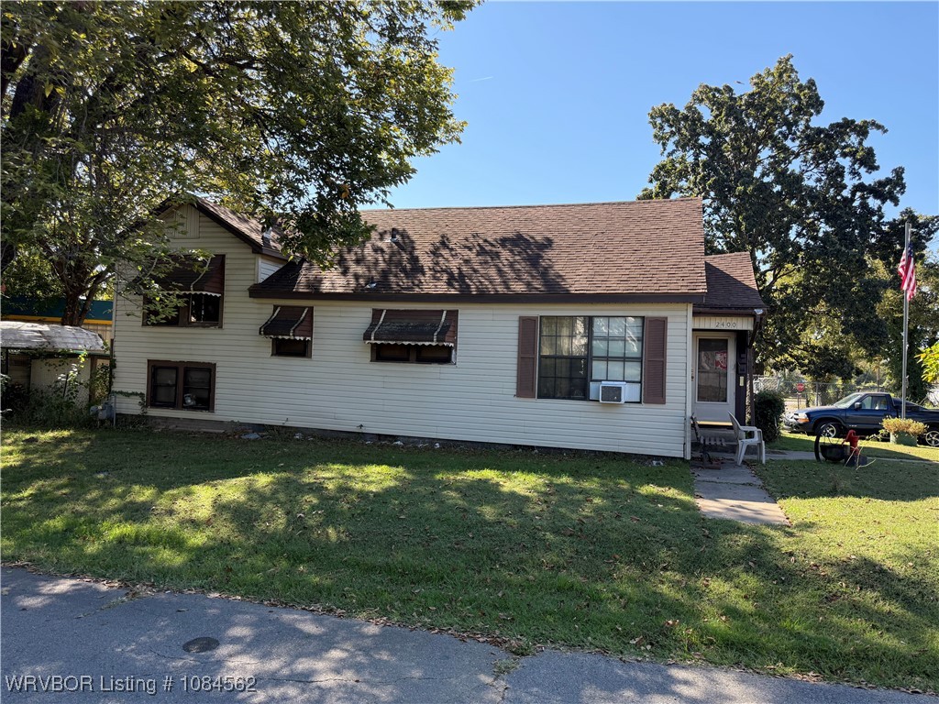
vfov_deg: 56.8
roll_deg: -2.2
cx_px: 470
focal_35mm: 24
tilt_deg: +1.5
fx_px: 651
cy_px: 352
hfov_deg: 71.6
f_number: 1.78
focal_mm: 6.76
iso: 100
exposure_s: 1/1211
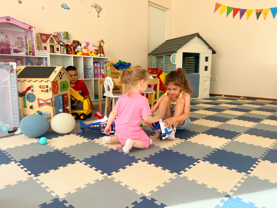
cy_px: 104
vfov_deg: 53.1
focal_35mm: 26
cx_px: 138
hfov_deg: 67.3
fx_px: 208
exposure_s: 1/122
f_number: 1.6
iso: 50
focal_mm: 5.1
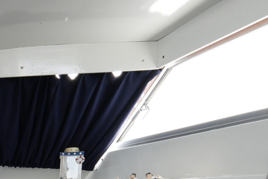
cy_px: 261
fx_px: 357
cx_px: -97
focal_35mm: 48
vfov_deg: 23.2
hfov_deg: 30.4
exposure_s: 1/30
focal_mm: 10
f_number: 8
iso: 160
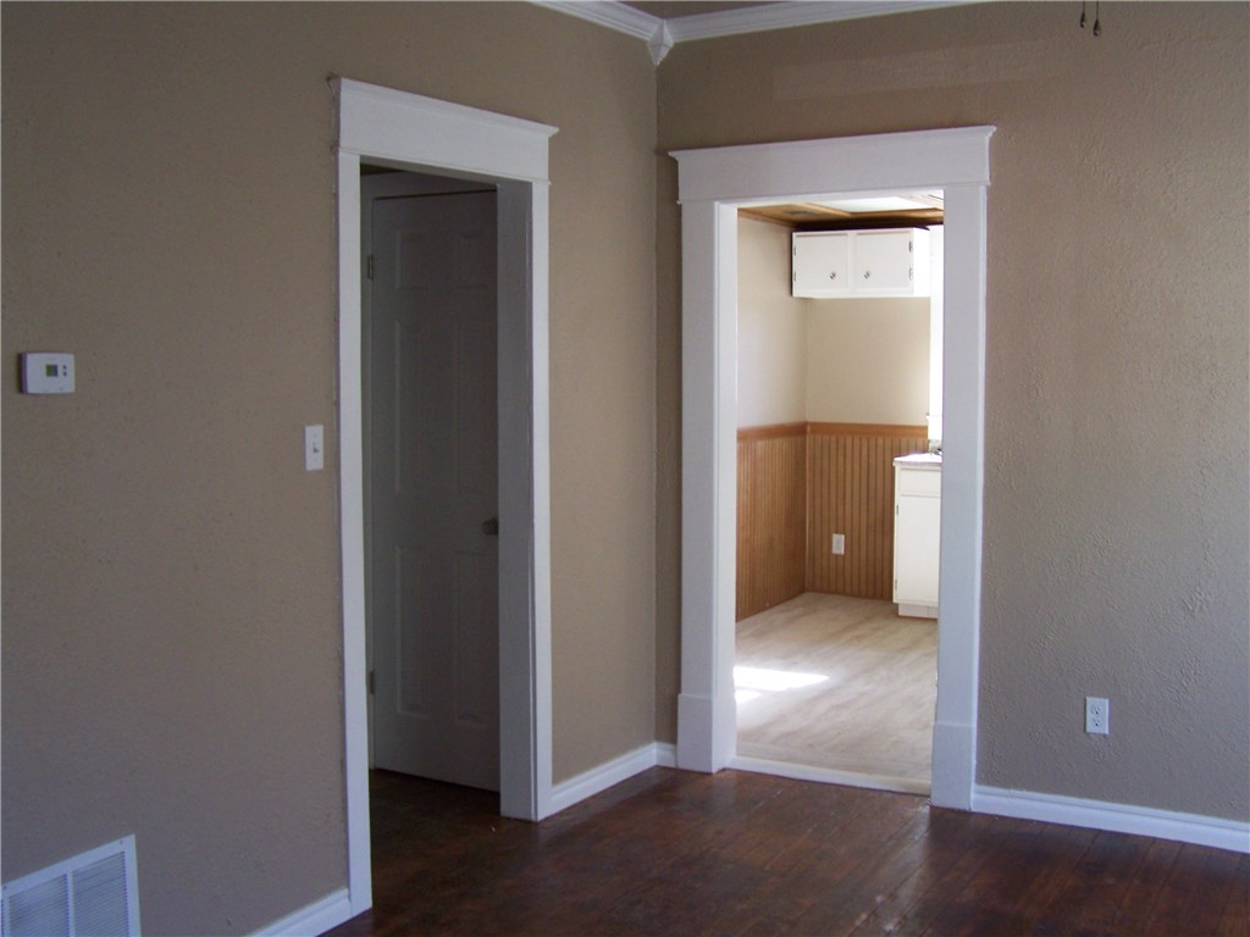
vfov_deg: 37.7
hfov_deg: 49.0
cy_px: 468
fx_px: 1372
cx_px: 625
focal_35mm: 38
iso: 125
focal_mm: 6.3
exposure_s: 1/30
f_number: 2.8
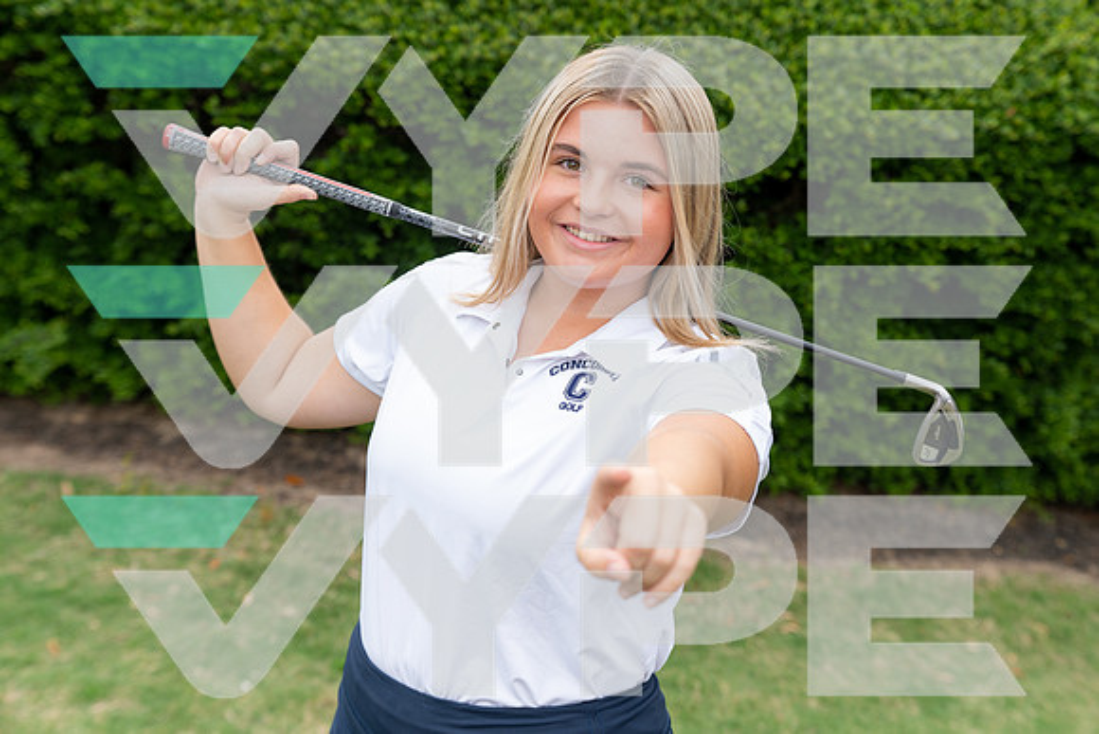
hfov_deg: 38.2
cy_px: 367
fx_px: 1588
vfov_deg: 26.0
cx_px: 550
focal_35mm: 52
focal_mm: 52
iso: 100
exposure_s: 1/250
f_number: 4
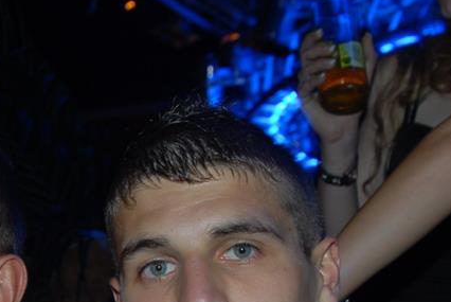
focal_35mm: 97
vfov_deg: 13.8
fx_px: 1216
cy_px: 335
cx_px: -10
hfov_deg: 20.3
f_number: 5.6
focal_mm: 24
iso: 200
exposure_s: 1/8
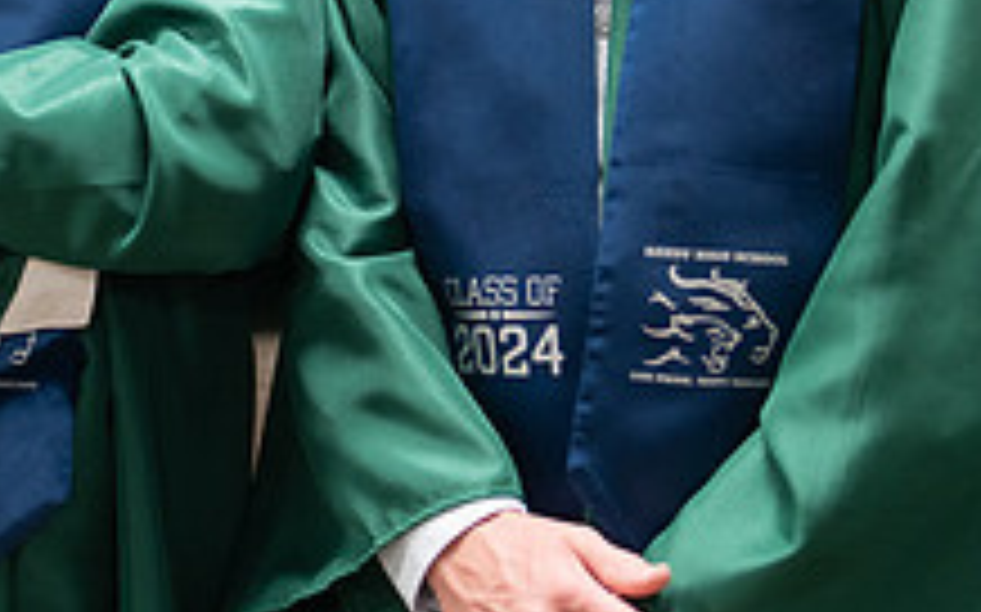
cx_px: 176
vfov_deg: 8.2
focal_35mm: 158
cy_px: -28
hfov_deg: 13.2
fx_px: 4222
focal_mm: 50
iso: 640
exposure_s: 1/320
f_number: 1.2
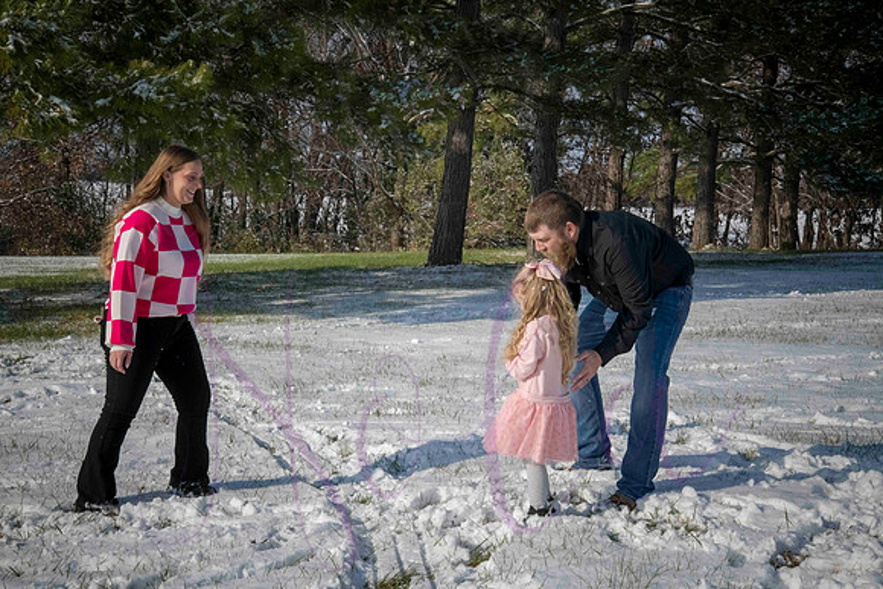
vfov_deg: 20.9
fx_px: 1595
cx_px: 442
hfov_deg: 31.0
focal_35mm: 65
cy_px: 294
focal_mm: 65
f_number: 20
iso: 800
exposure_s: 1/800
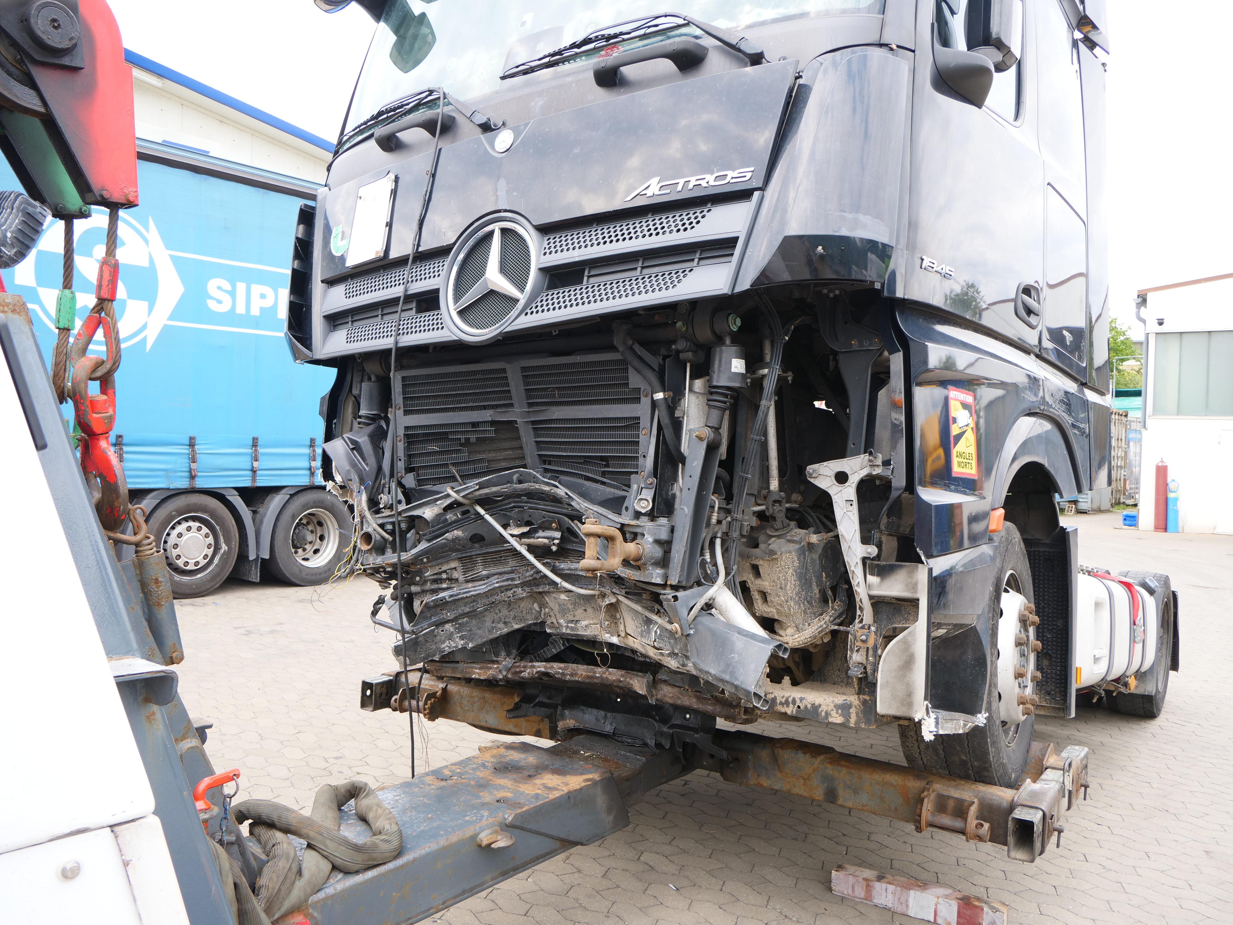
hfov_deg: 63.4
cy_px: 462
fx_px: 997
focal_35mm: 28
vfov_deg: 49.7
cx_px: 616
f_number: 5
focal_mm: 14
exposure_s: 1/160
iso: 200
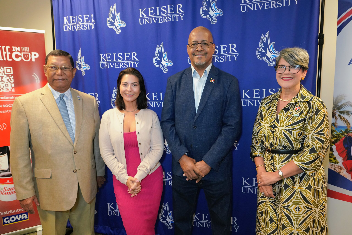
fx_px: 235
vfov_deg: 53.2
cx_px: 176
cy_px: 118
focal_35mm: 24
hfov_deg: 73.7
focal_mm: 24
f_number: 4
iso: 4000
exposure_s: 1/160
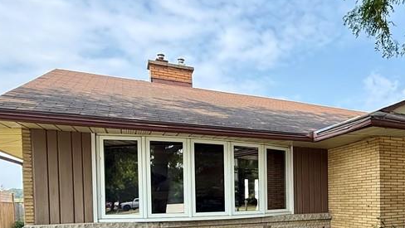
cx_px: 334
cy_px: 207
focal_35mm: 32
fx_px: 344
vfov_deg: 34.6
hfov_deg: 55.8
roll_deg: +0.6
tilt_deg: -1.9
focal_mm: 2.22
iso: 64
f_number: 2.2
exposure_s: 1/498
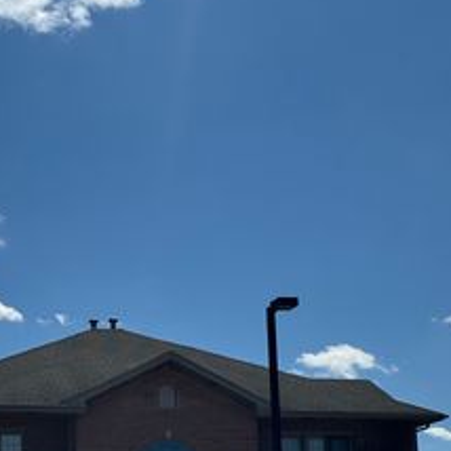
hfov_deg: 17.5
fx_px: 1459
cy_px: 364
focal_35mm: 99
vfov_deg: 17.4
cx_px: 150
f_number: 1.78
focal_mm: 6.76
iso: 64
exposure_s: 1/10526
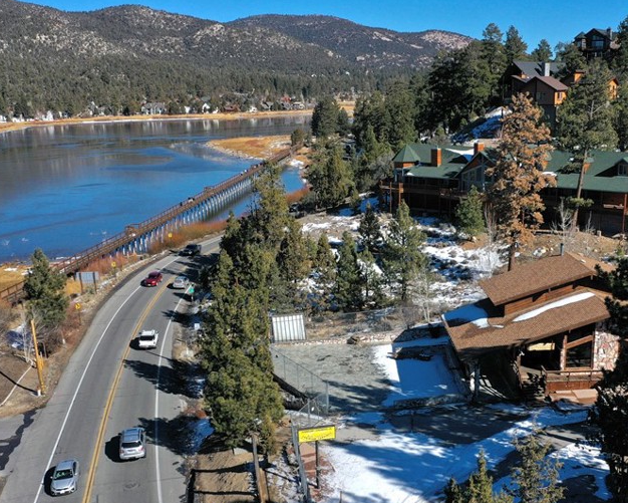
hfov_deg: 42.6
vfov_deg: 34.8
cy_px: 299
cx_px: 387
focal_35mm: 43
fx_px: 799
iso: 100
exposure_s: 1/800
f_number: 6.3
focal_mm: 10.26
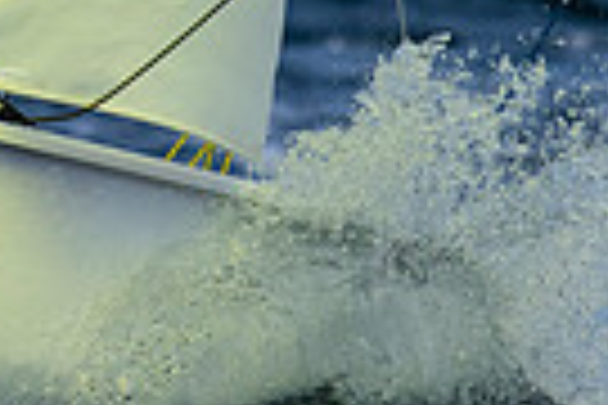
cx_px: -131
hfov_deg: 1.0
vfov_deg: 0.7
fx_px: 33235
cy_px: -155
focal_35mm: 1968
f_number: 5
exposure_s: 1/5000
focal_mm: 300
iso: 400
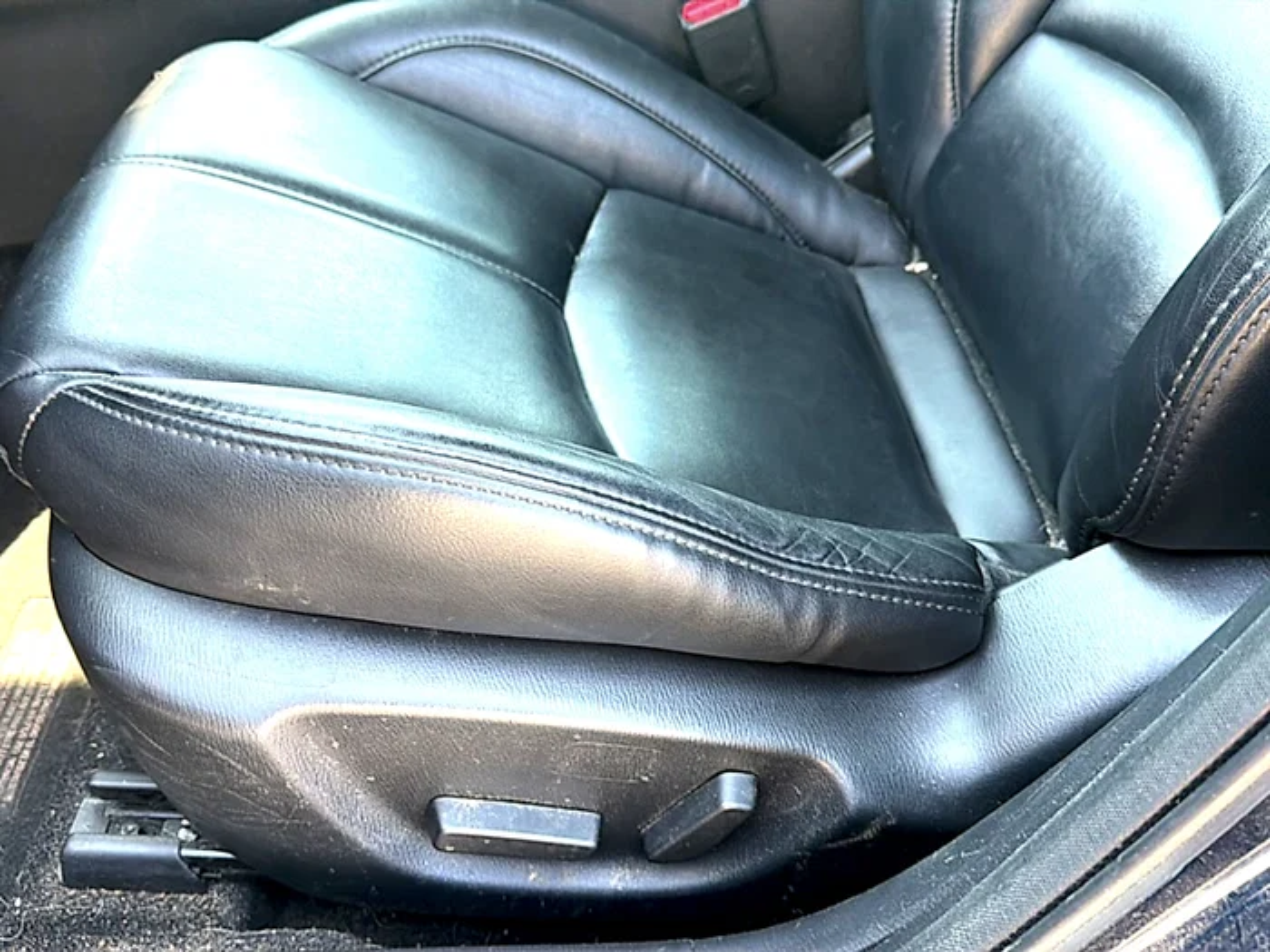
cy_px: 476
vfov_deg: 54.9
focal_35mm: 25
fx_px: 917
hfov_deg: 69.4
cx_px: 635
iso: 80
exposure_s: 1/121
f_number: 1.78
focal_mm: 6.76
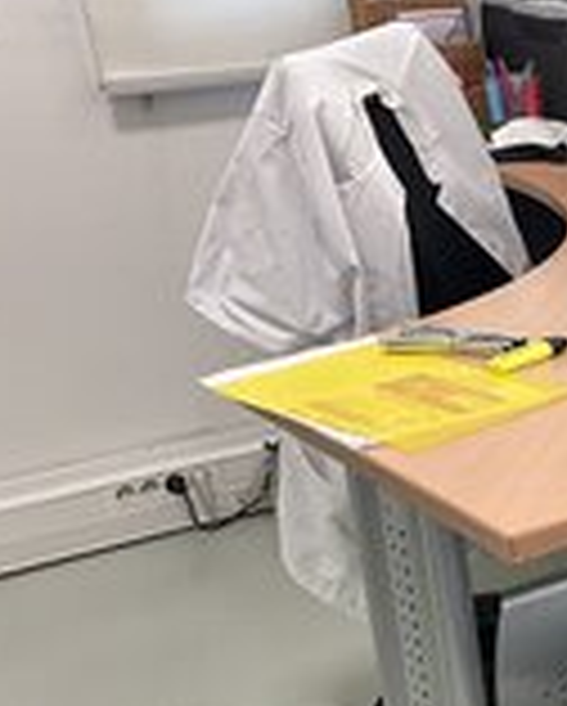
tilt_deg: -26.5
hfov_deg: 18.6
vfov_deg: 25.8
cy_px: 580
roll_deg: -0.3
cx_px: 873
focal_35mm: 72
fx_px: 1507
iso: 50
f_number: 1.8
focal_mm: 3
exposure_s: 1/50
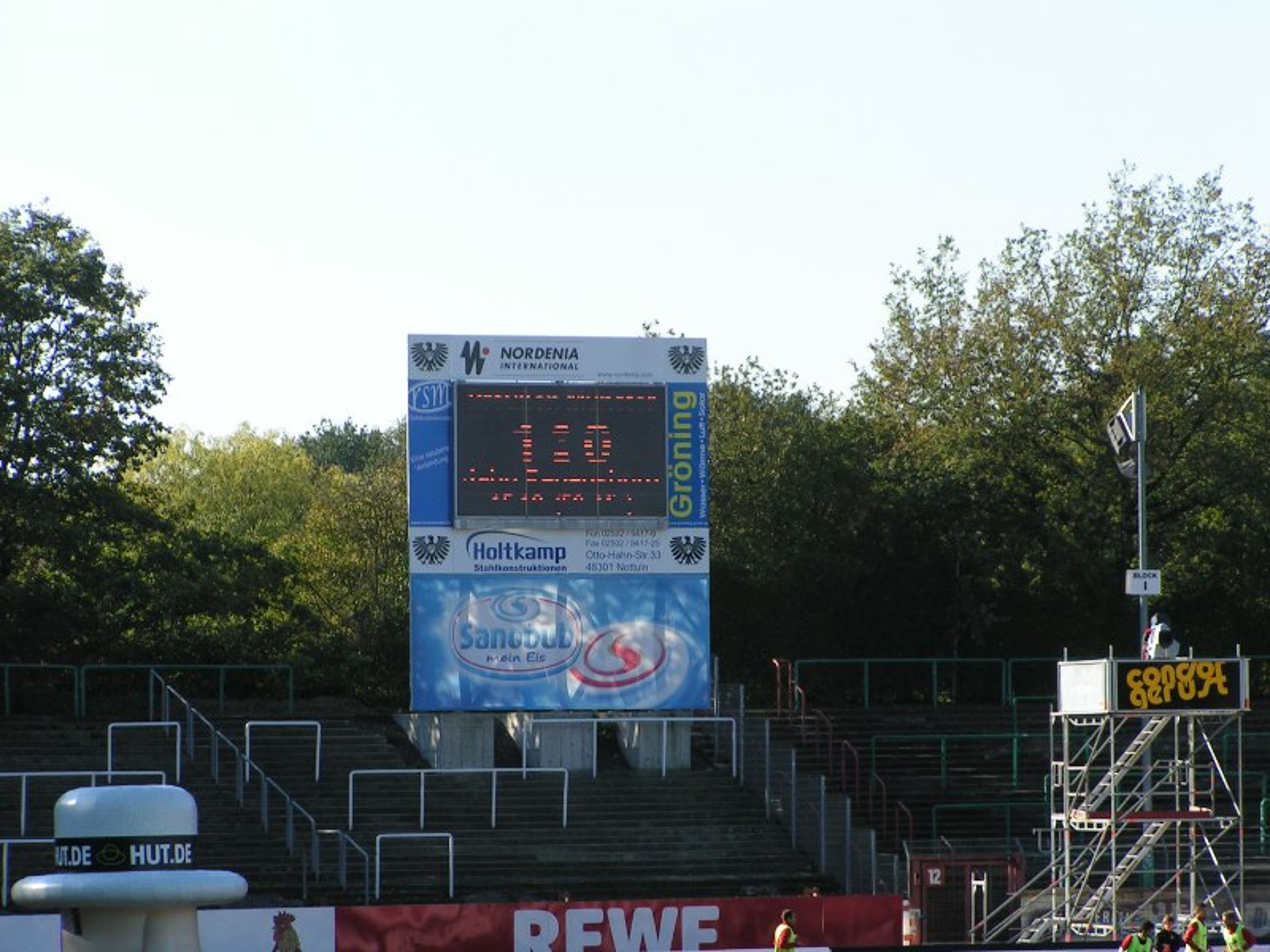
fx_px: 6897
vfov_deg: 7.9
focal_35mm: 188
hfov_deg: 10.5
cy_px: 476
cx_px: 635
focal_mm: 28.8
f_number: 5
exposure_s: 1/400
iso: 50
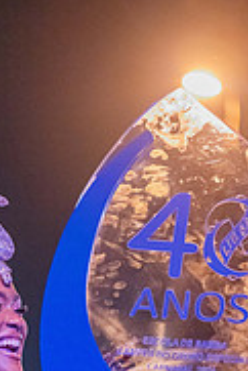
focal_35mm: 124
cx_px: 33
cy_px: 424
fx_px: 1279
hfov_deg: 11.0
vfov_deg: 16.0
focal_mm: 50
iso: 6400
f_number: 1.2
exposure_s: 1/250
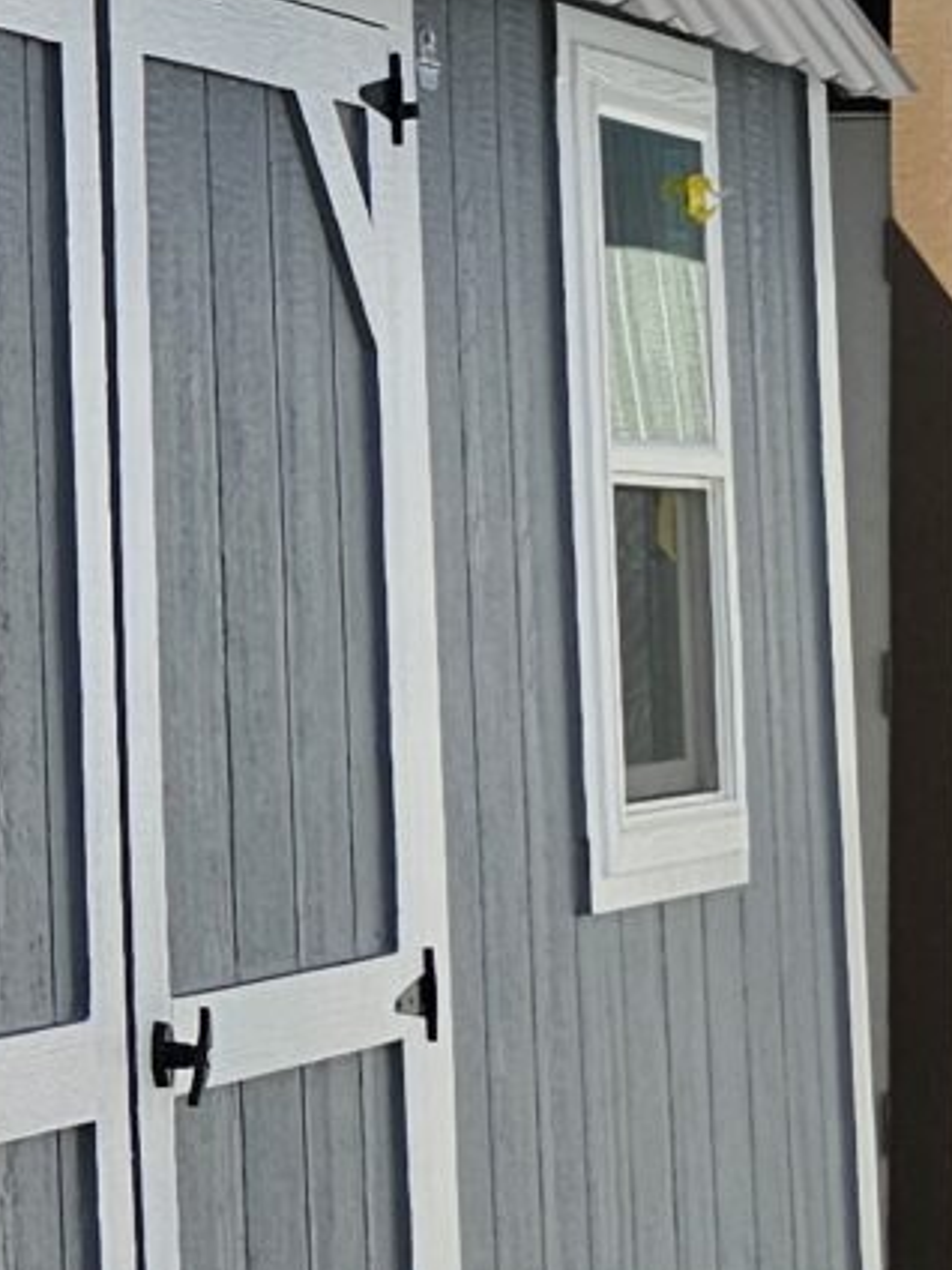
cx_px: -1814
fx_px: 5097
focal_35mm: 139
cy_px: 449
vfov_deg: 14.2
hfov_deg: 8.9
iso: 25
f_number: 1.7
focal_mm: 6.3
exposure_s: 1/2000
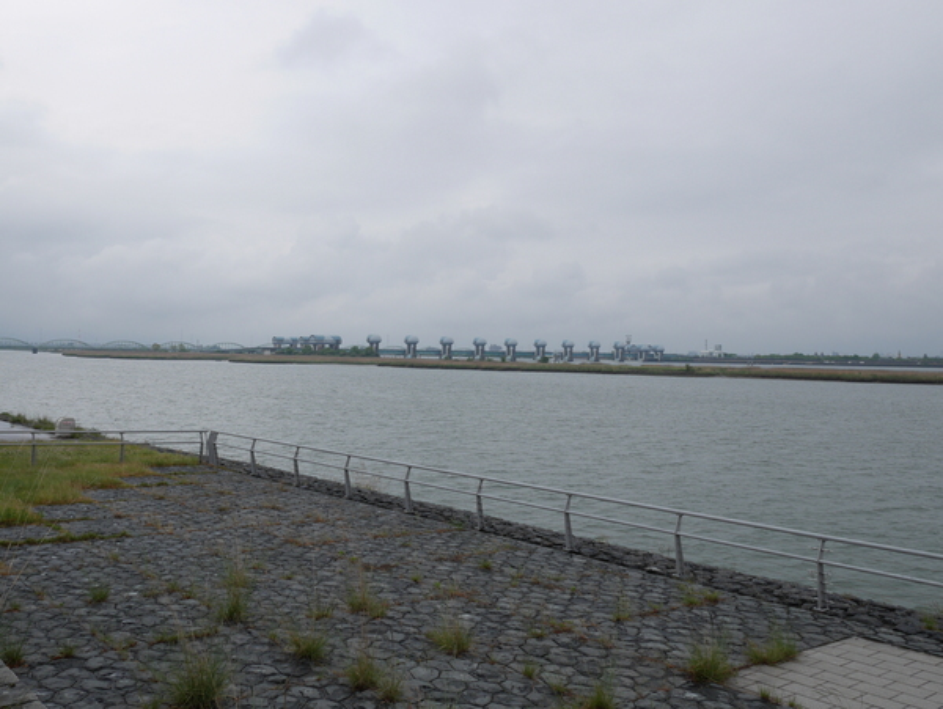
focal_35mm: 34
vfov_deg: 41.8
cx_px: 472
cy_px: 354
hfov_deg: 53.9
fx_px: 927
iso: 200
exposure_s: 1/400
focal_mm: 17
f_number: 8
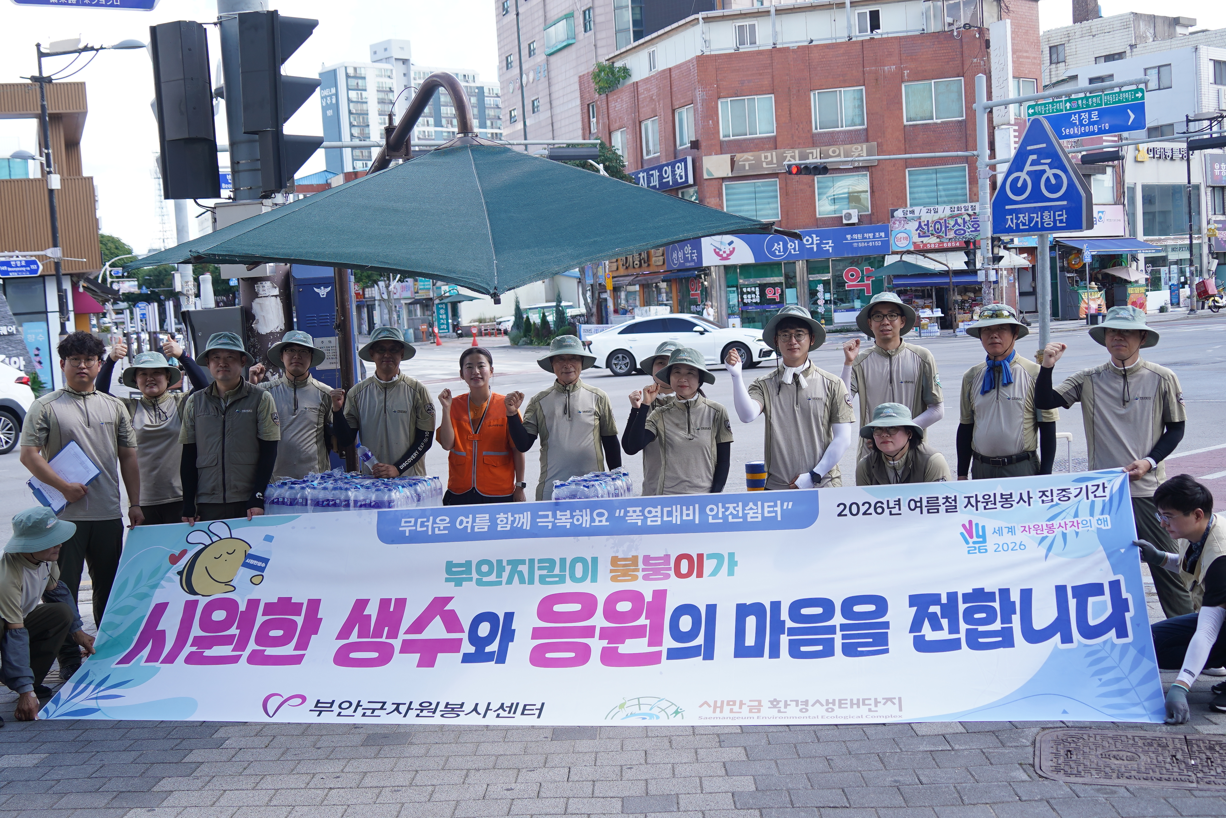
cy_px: 409
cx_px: 613
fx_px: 1430
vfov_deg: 31.9
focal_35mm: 42
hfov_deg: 46.4
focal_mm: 28
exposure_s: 1/250
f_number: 3.5
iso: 100
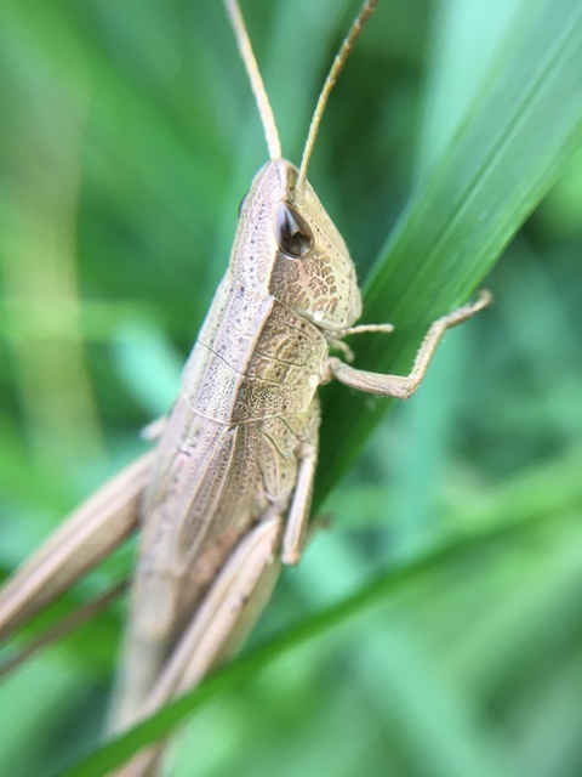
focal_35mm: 29
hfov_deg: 48.2
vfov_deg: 61.7
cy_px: 388
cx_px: 291
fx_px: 650
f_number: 2.2
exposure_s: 1/33
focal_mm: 4.15
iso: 25
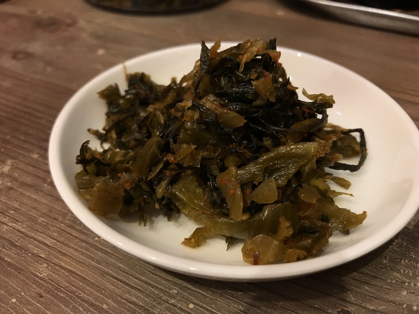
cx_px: 210
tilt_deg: -40.1
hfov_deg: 63.4
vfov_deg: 49.7
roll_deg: -0.8
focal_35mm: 28
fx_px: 339
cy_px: 157
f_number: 1.8
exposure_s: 1/20
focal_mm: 3.99
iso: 40
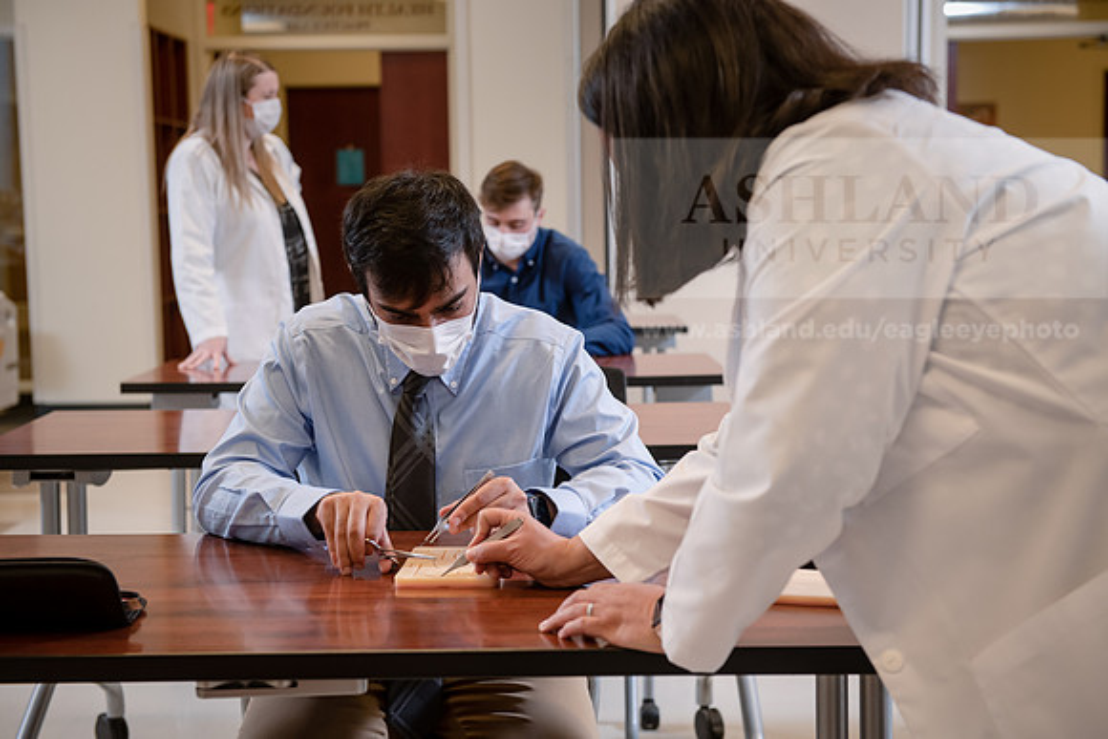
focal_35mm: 56
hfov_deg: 35.6
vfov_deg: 24.2
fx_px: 1724
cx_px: 554
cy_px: 370
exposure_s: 1/160
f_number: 4
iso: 1000
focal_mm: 56
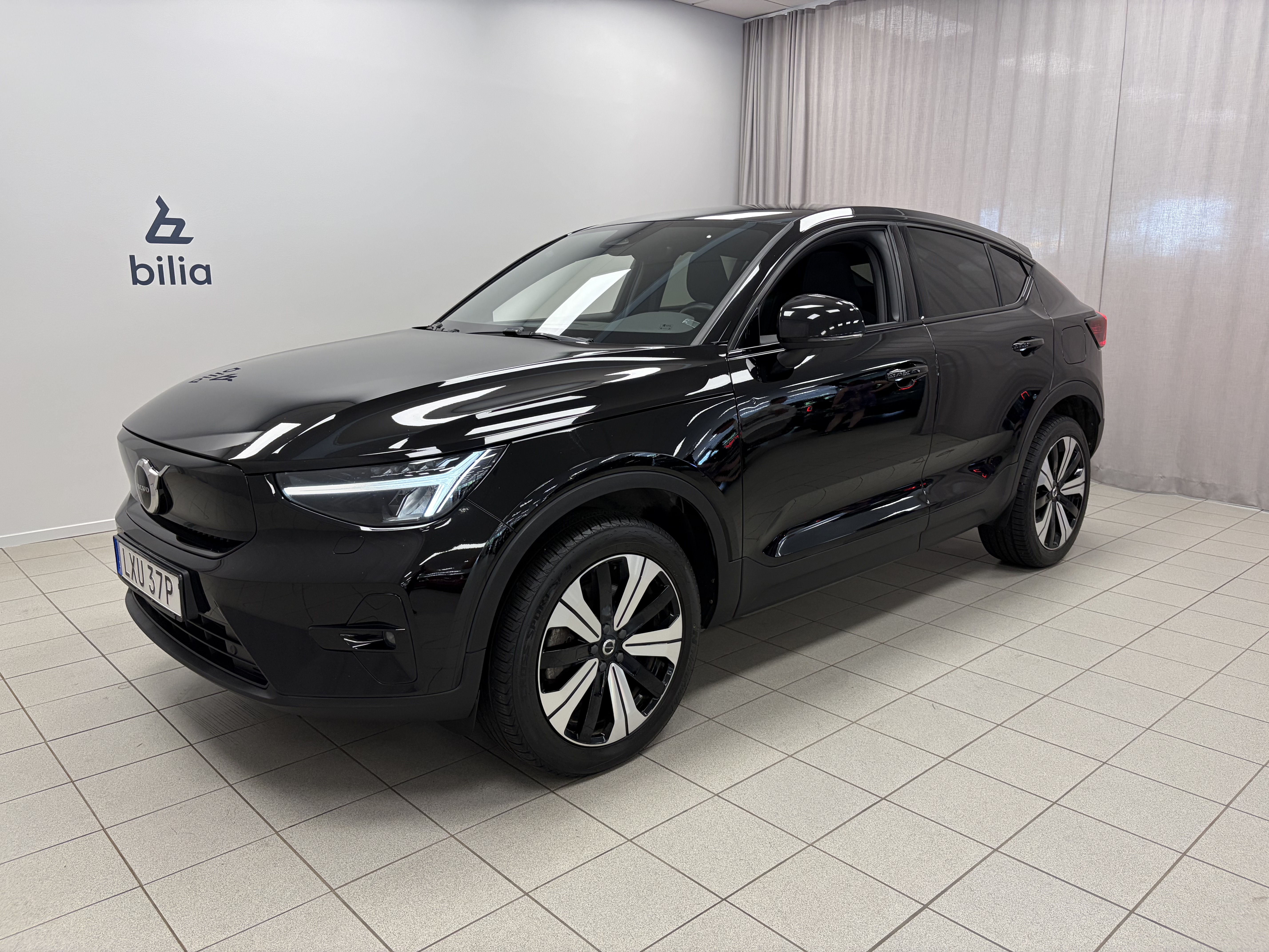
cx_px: 634
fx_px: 953
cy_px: 476
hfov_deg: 67.3
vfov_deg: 53.1
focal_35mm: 26
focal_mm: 5.96
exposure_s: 1/116
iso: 125
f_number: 1.6
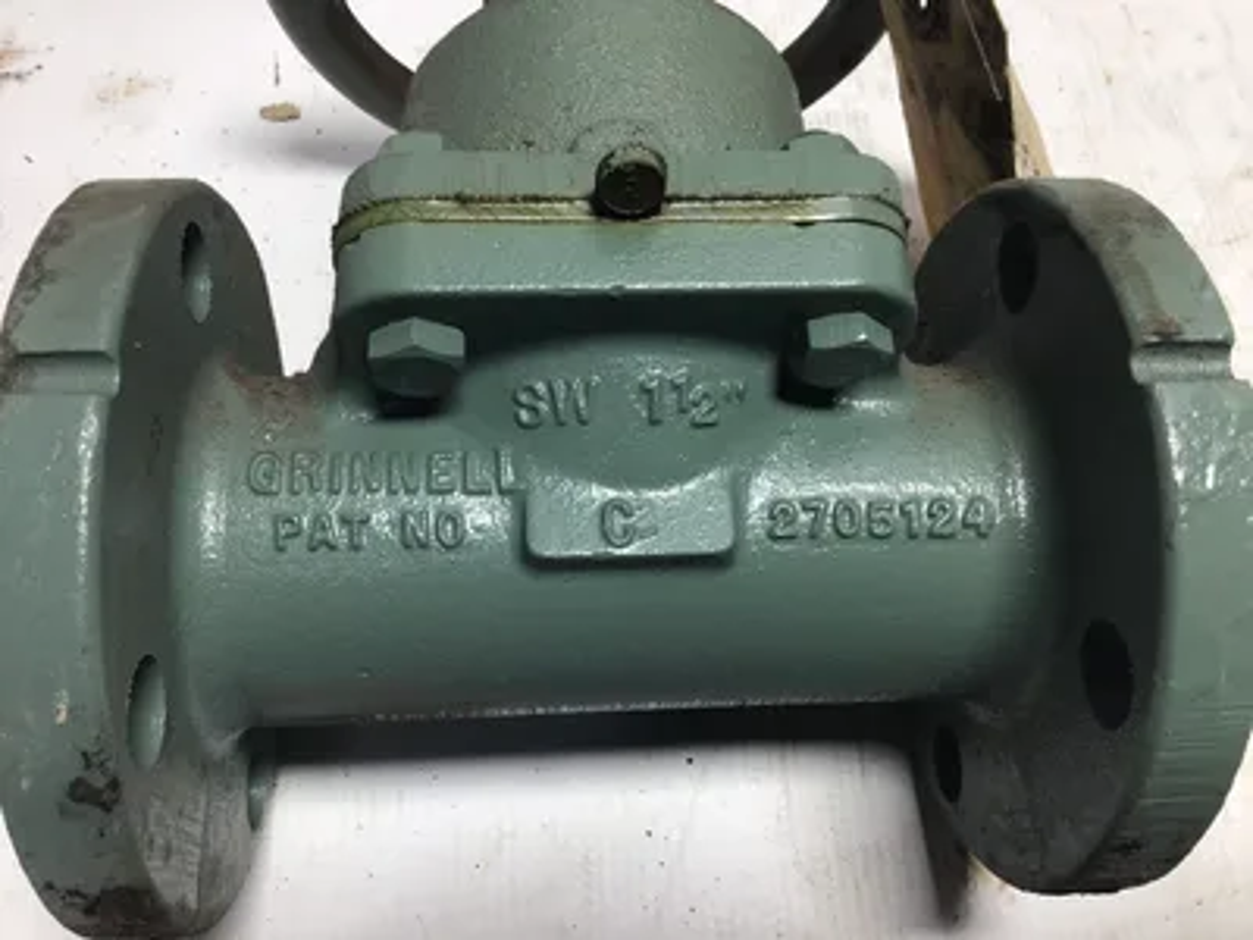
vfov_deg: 45.4
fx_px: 1122
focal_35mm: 31
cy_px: 470
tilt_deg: -61.7
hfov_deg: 58.4
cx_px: 626
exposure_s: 1/120
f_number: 2.4
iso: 40
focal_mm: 3.3
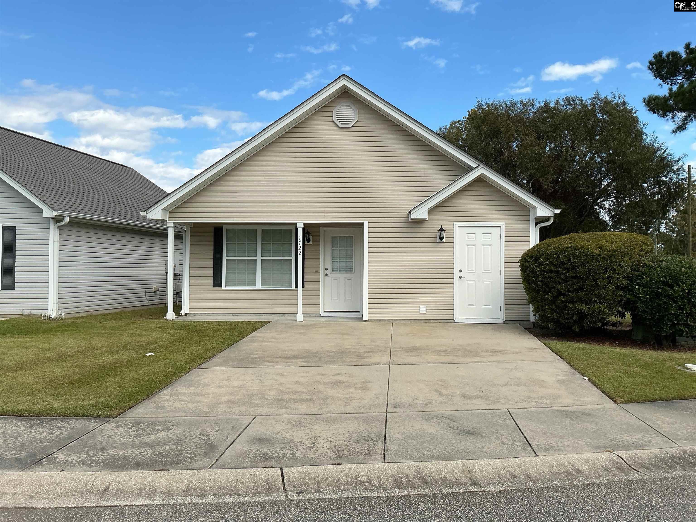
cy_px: 261
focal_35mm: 29
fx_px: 583
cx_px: 348
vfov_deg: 48.2
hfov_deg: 61.7
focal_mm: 3
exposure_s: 1/1848
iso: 25
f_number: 1.8
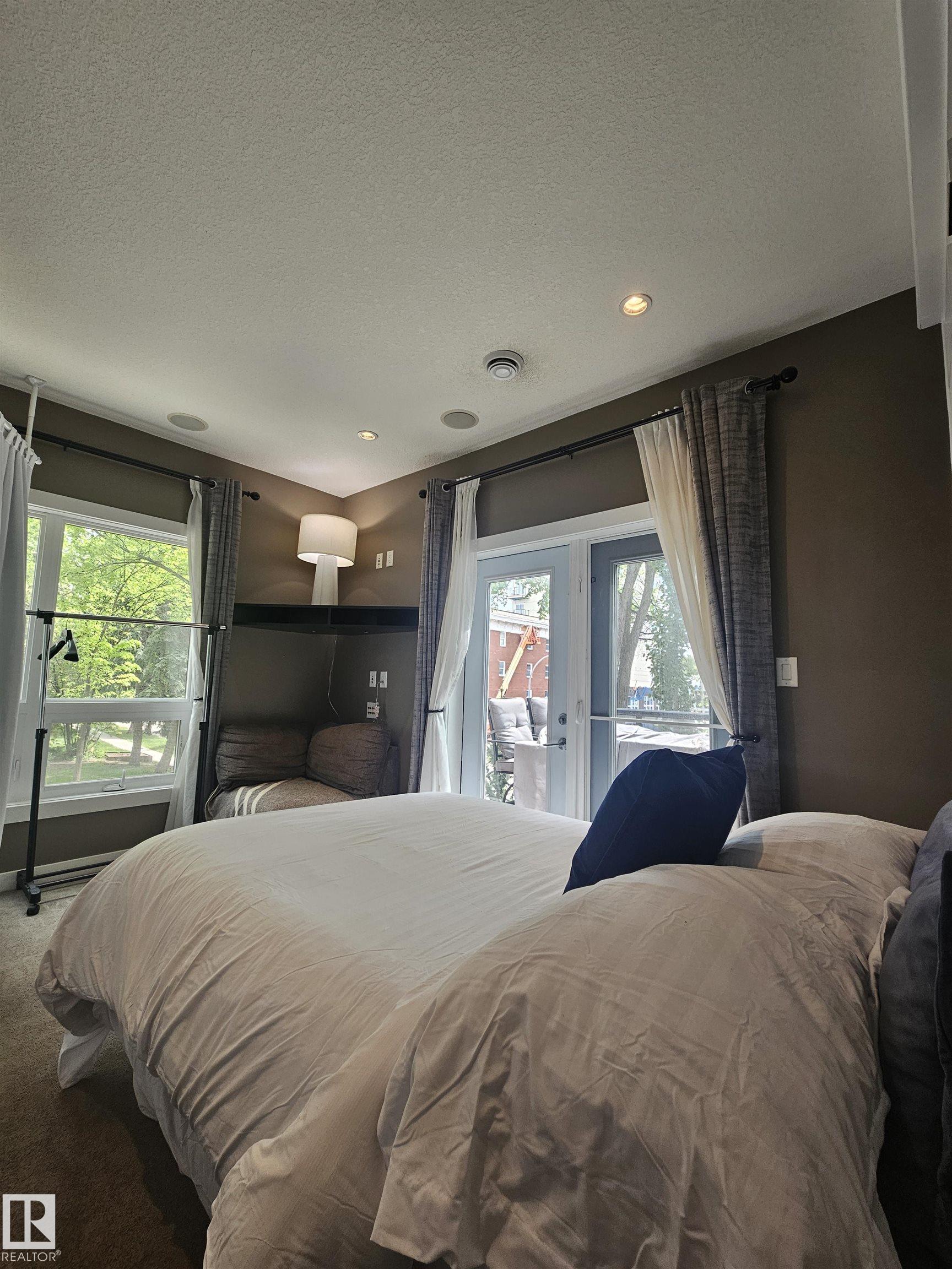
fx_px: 477
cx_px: 476
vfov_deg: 106.2
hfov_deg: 89.9
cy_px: 634
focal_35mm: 13
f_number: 2.2
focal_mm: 2.2
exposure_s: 1/60
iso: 50
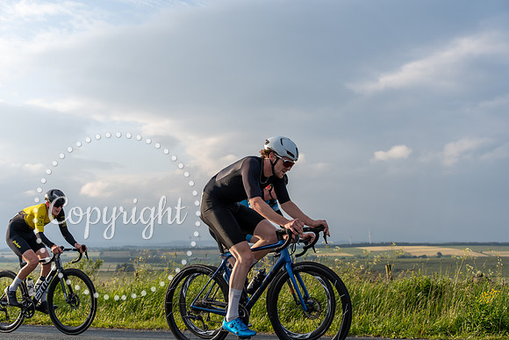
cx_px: 254
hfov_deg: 41.1
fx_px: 679
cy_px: 170
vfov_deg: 28.1
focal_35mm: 48
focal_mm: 48
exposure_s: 1/2000
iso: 200
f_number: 4
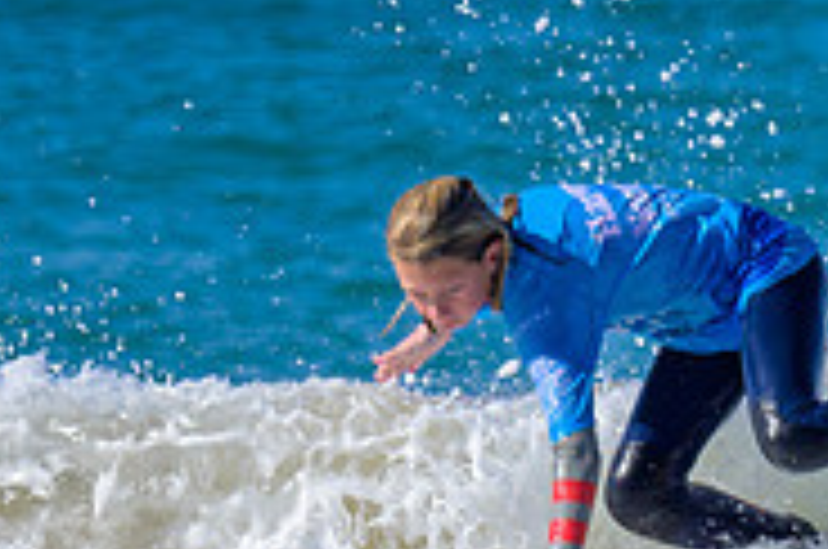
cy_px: 583
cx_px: 1119
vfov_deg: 0.4
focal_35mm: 3471
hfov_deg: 0.6
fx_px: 79694
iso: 320
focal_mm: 800
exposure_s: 1/2000
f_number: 6.3
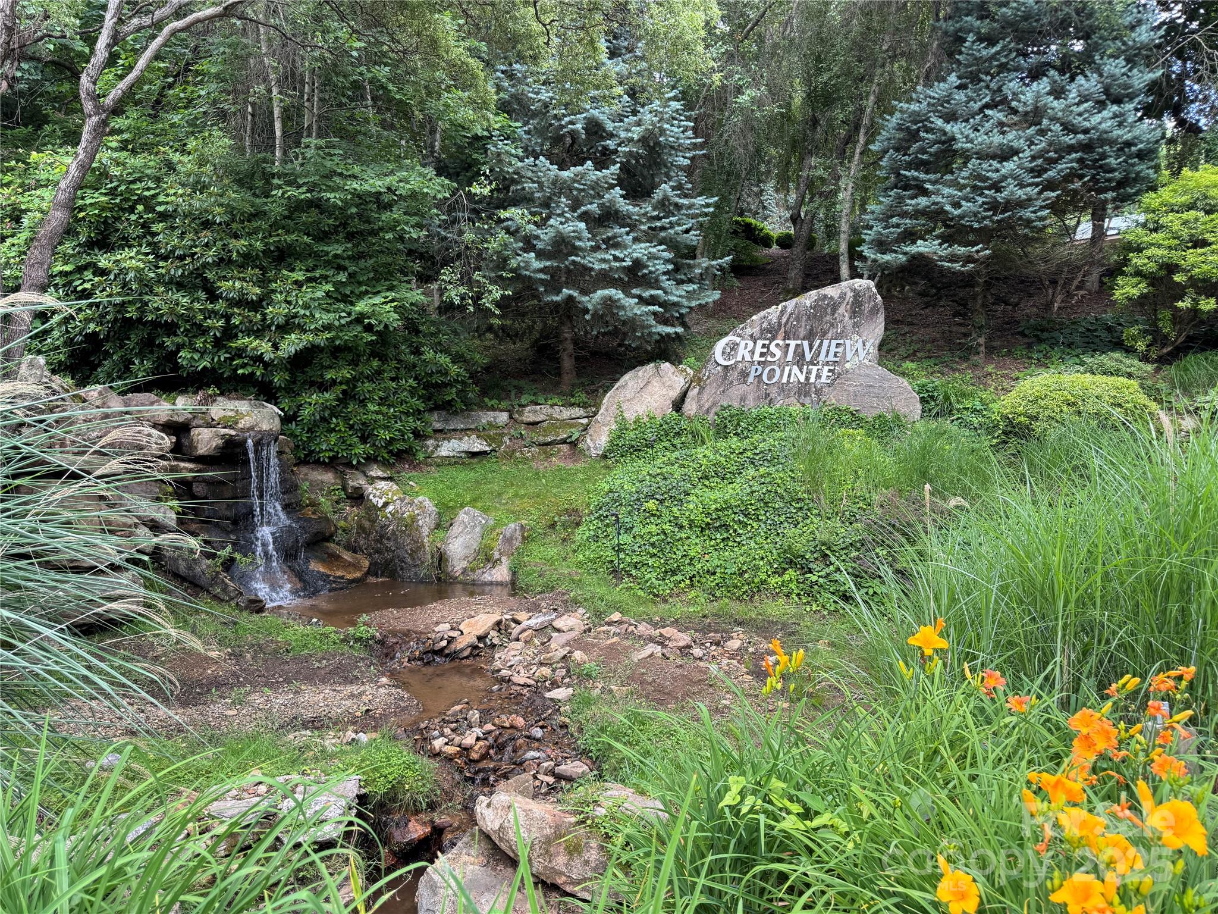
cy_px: 457
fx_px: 844
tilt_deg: -3.0
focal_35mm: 24
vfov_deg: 56.8
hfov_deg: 71.6
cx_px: 609
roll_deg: -0.1
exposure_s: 1/121
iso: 64
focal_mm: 6.76
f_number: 1.78
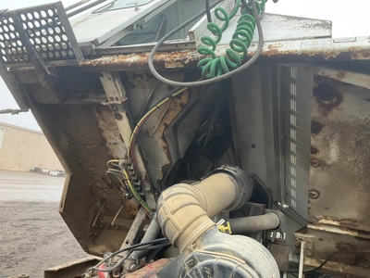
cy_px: 139
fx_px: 310
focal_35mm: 29
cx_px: 185
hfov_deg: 61.7
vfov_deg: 48.2
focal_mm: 3
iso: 25
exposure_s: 1/122
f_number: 1.8
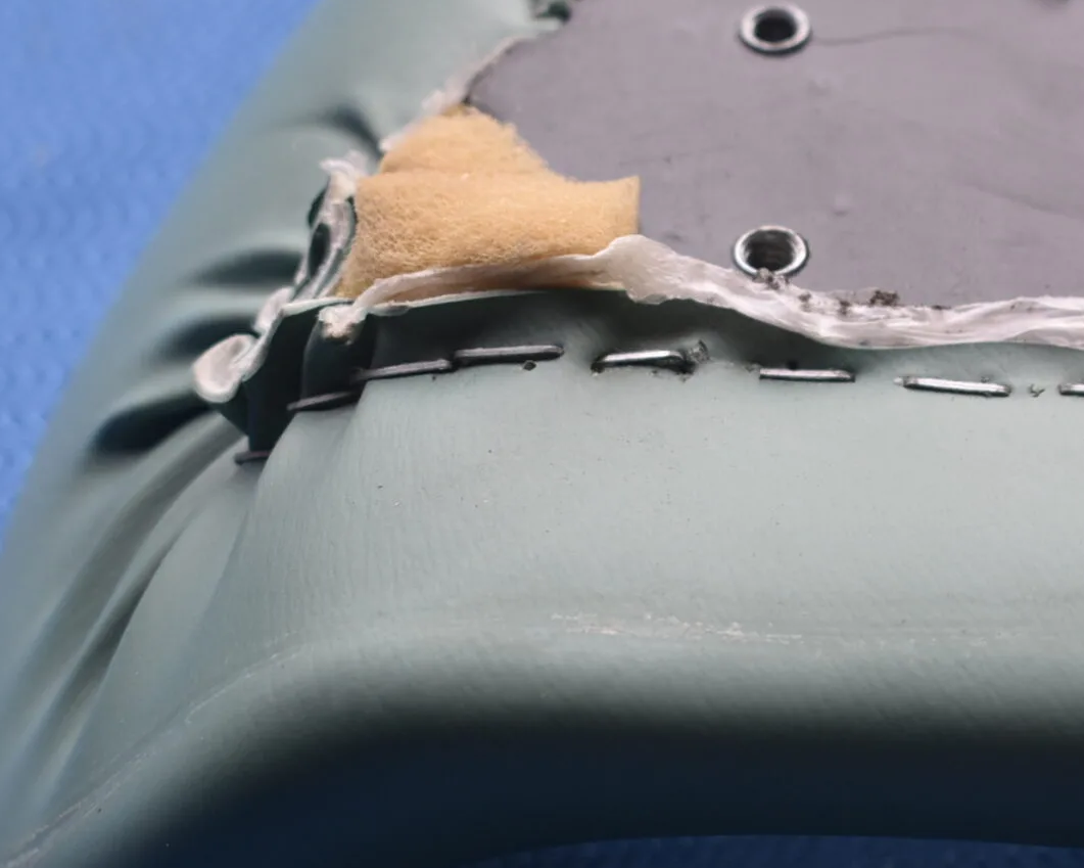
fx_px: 3273
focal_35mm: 102
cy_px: 498
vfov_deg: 15.1
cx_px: 948
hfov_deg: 18.5
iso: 220
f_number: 5.6
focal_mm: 30
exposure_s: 1/250
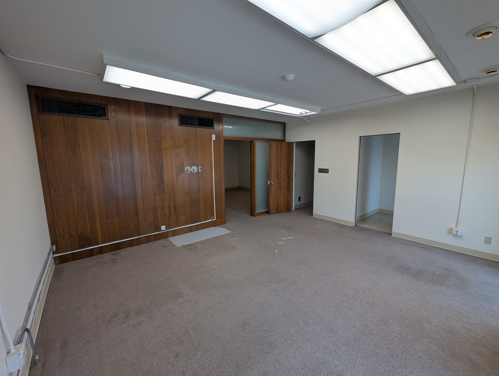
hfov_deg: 106.1
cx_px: 250
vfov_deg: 90.1
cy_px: 188
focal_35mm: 13
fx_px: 188
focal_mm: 1.95
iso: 39
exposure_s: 1/120
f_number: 2.2
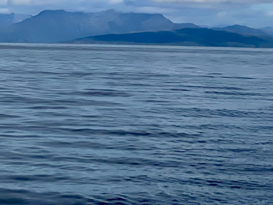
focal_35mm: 222
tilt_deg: +5.2
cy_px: -130
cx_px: -156
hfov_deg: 8.7
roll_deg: -1.4
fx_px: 1751
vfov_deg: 6.6
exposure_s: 1/2222
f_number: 2.2
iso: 20
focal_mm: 7.5
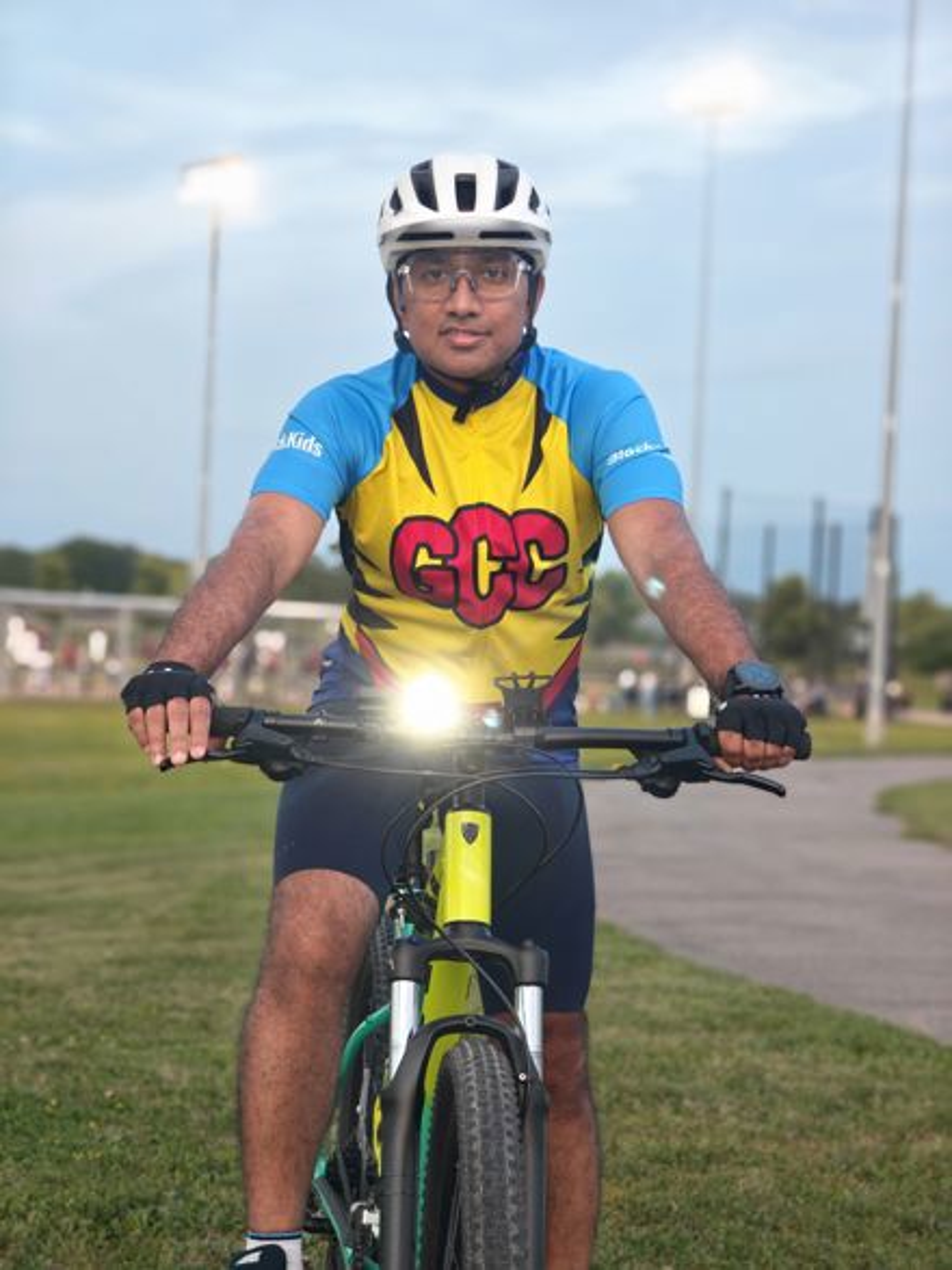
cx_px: 476
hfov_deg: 21.0
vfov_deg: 27.8
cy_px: 635
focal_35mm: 70
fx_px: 2568
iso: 500
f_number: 4.5
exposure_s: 1/40
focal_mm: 13.3
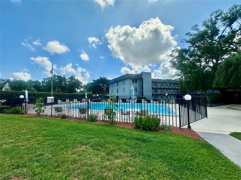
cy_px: 90
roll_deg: -0.2
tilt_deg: +2.3
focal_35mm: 14
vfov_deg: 85.7
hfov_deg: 102.1
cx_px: 120
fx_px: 97
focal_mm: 2.22
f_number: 2.2
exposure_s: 1/2353
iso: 40
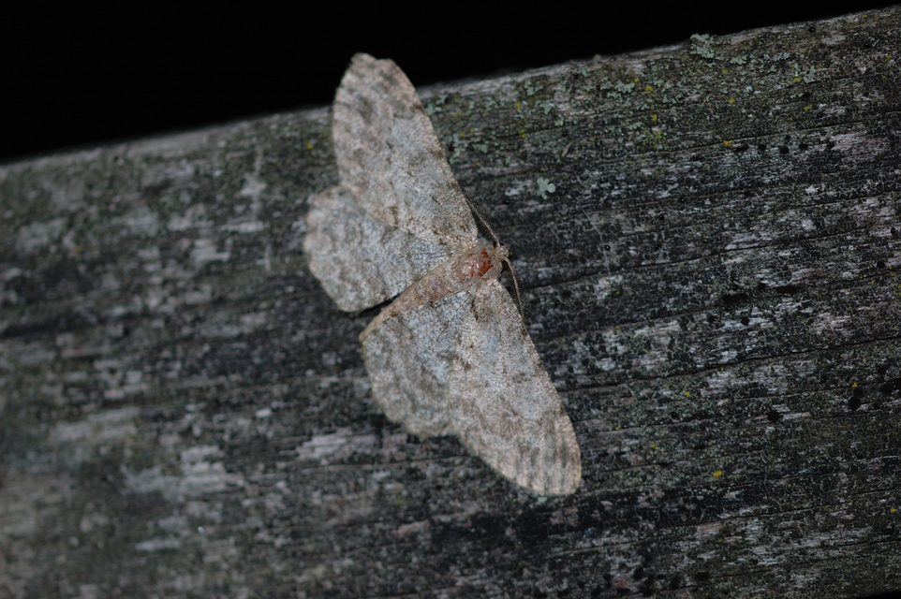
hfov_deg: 13.0
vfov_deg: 8.7
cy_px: 300
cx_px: 450
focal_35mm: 158
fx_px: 3939
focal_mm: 105
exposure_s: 1/250
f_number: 3.8
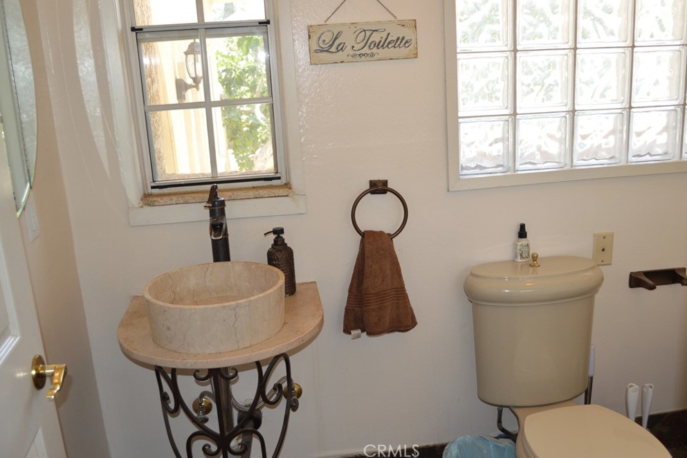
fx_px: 649
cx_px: 347
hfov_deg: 55.8
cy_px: 226
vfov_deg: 38.9
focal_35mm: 34
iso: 400
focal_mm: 22
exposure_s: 1/125
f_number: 4
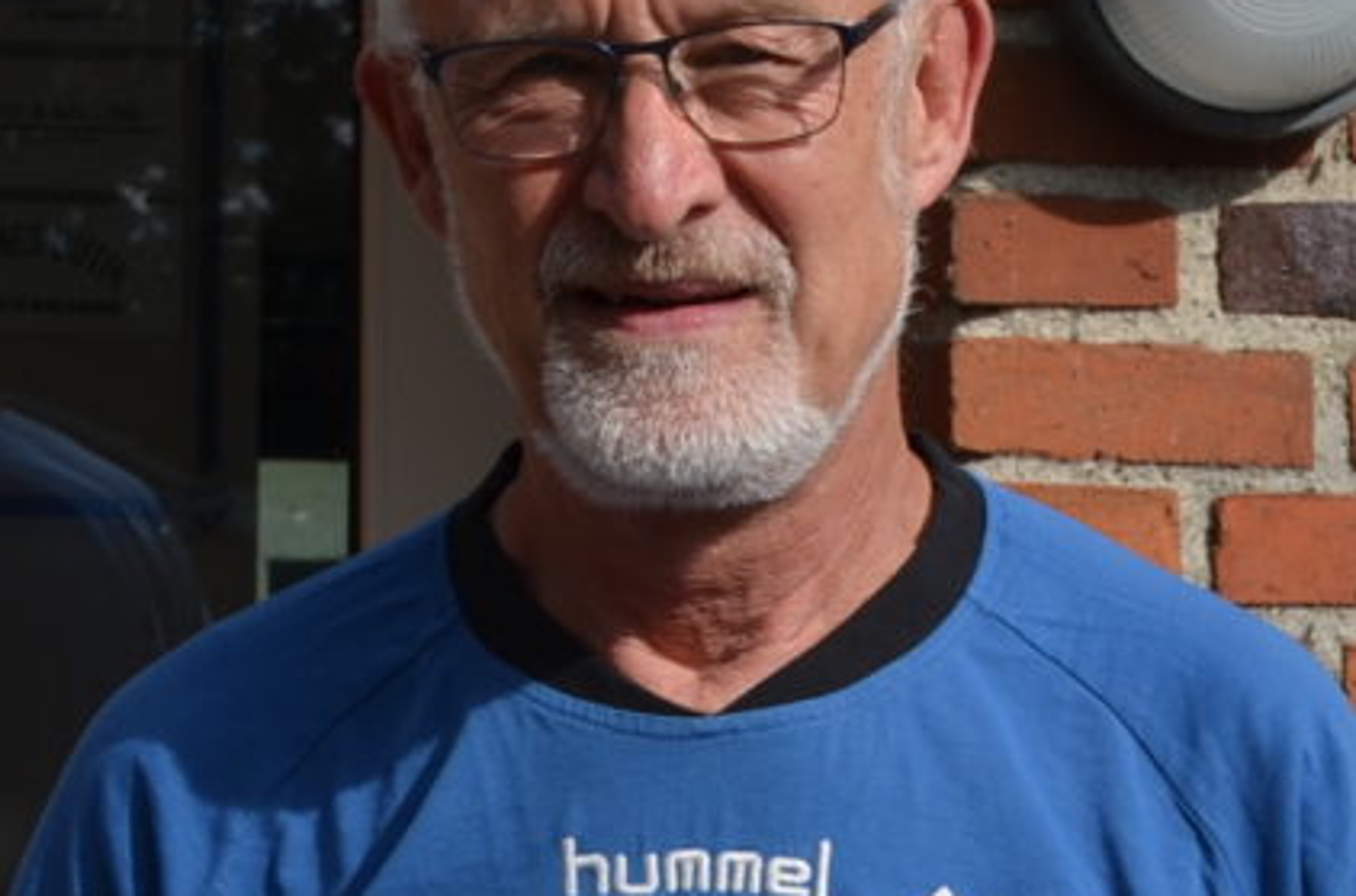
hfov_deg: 9.8
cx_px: -800
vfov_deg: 6.6
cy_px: -382
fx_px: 7664
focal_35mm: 204
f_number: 8
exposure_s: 1/250
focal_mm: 28
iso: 100
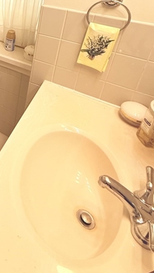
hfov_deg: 31.1
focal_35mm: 30
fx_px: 218
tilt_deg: -22.4
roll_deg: +0.6
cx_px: -42
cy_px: 30
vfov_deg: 56.0
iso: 160
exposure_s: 1/120
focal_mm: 2.22
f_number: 2.2
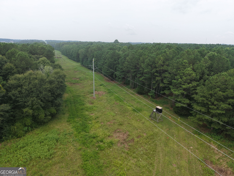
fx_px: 162
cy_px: 88
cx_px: 117
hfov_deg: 71.6
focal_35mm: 24
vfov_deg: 56.8
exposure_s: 1/2000
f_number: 1.8
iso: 180
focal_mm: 8.67
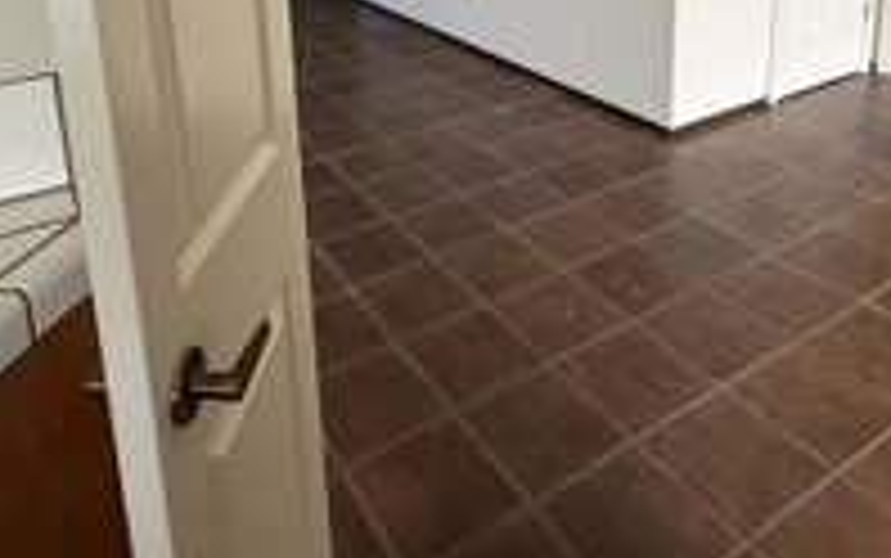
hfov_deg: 59.6
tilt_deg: -11.9
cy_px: -14
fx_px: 777
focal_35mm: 32
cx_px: 448
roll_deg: +1.5
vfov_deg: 35.3
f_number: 2.2
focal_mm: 2.22
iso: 400
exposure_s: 1/60
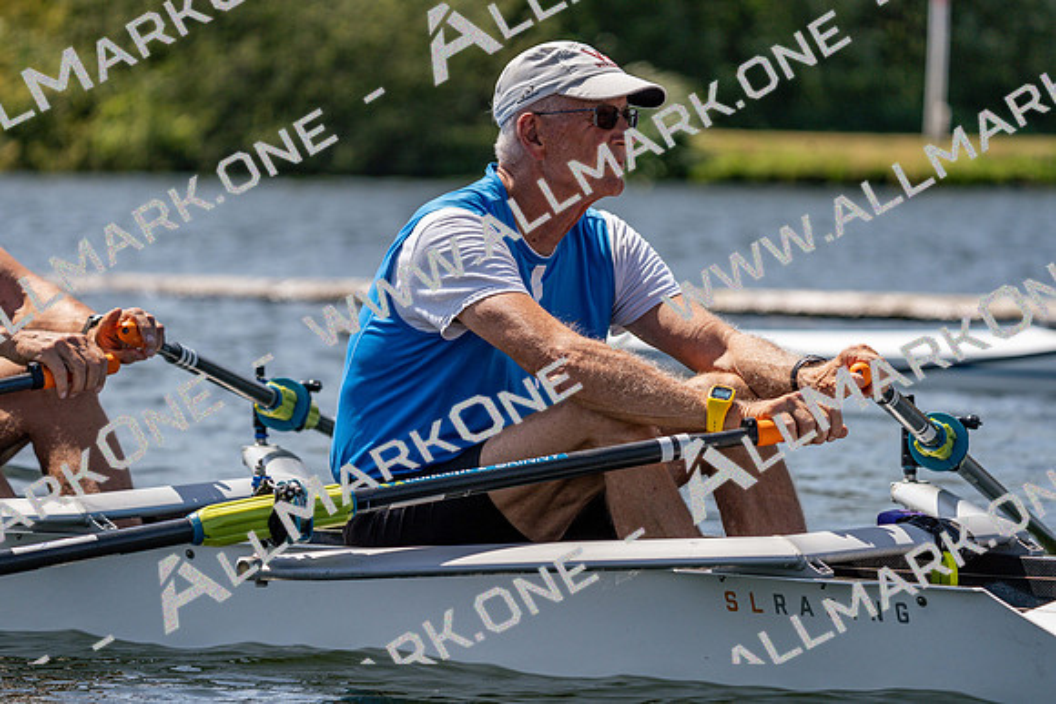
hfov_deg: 8.9
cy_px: 352
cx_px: 528
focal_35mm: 232
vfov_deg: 5.9
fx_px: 6807
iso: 250
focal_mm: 232
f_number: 5.6
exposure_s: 1/2000
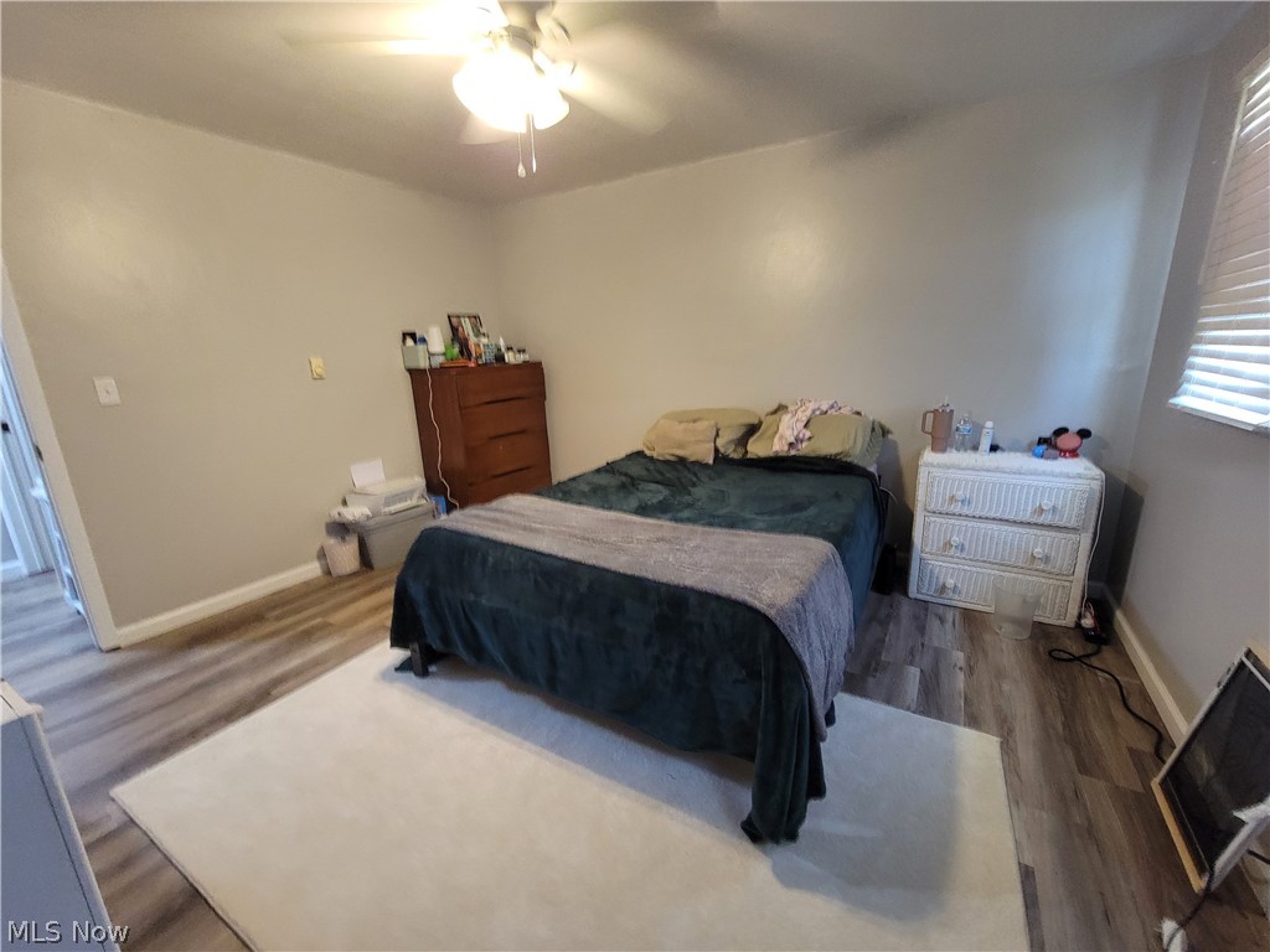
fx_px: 477
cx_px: 635
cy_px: 476
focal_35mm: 13
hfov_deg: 106.2
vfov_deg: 89.9
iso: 500
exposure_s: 1/30
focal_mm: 2.2
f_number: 2.2
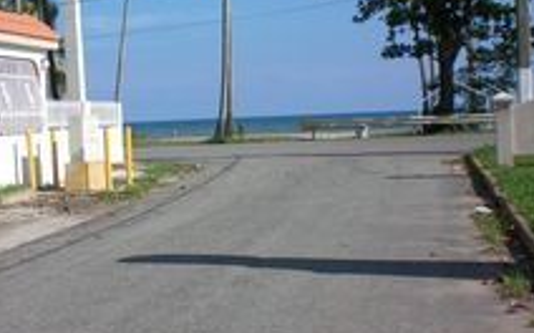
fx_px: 1018
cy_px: 149
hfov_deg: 29.2
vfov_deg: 18.6
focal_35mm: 70
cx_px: 171
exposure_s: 1/640
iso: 64
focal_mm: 6.3
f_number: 4.6
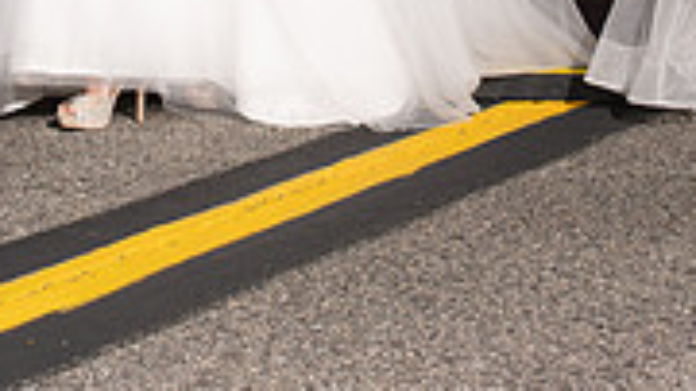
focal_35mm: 204
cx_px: 373
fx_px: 3763
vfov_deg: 5.8
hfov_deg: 10.6
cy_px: -457
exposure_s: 1/200
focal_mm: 78
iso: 1000
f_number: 6.3
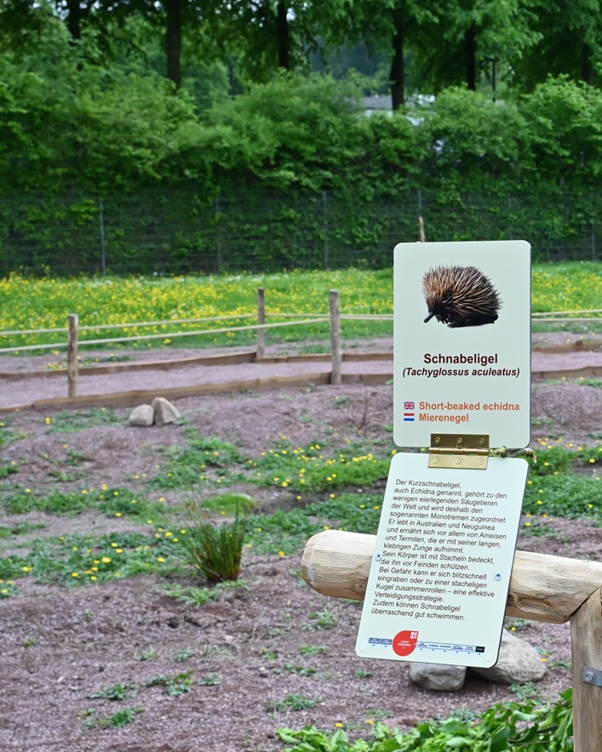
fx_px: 1583
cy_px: 338
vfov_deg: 26.7
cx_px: 728
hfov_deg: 20.1
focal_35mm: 71
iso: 1000
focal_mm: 33.5
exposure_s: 1/1000
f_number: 9
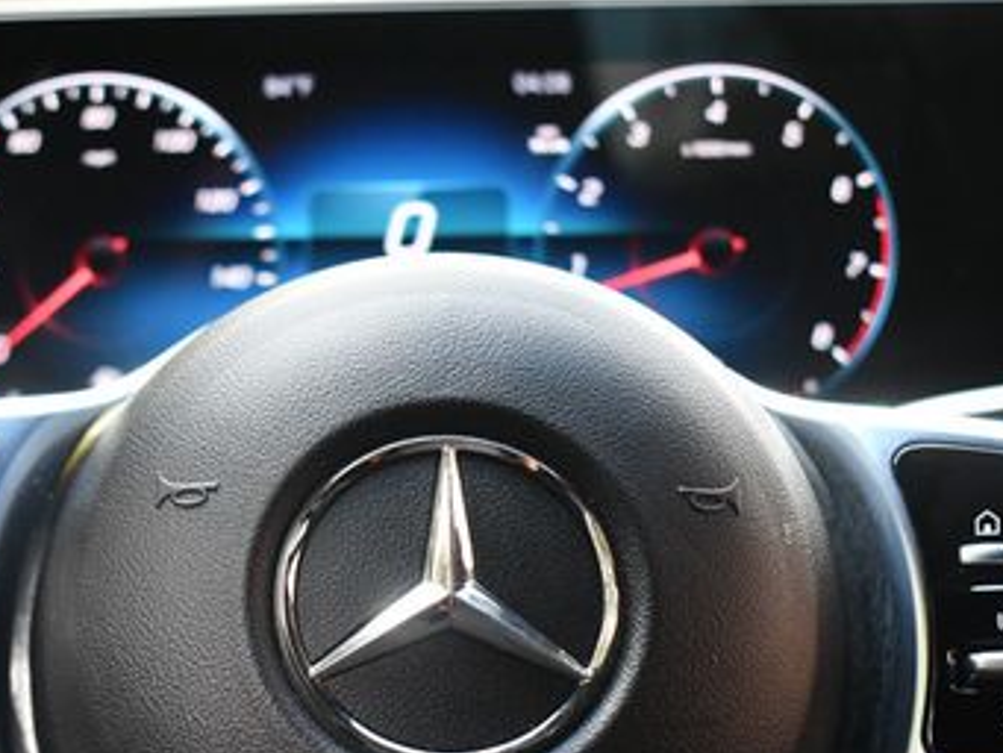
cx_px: 429
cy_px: 612
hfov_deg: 21.3
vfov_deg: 16.0
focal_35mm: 92
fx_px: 2667
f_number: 4.5
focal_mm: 34
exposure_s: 1/125
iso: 2000
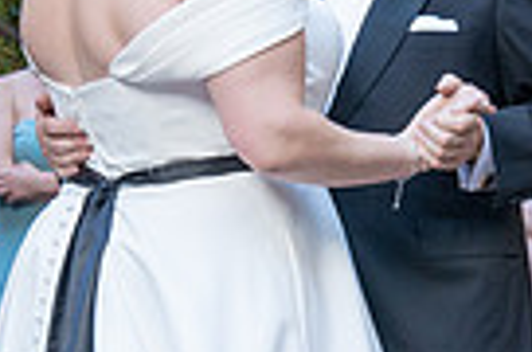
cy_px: 324
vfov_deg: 9.7
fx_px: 2064
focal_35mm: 140
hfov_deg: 14.6
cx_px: 395
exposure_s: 1/250
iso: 800
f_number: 4
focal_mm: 29
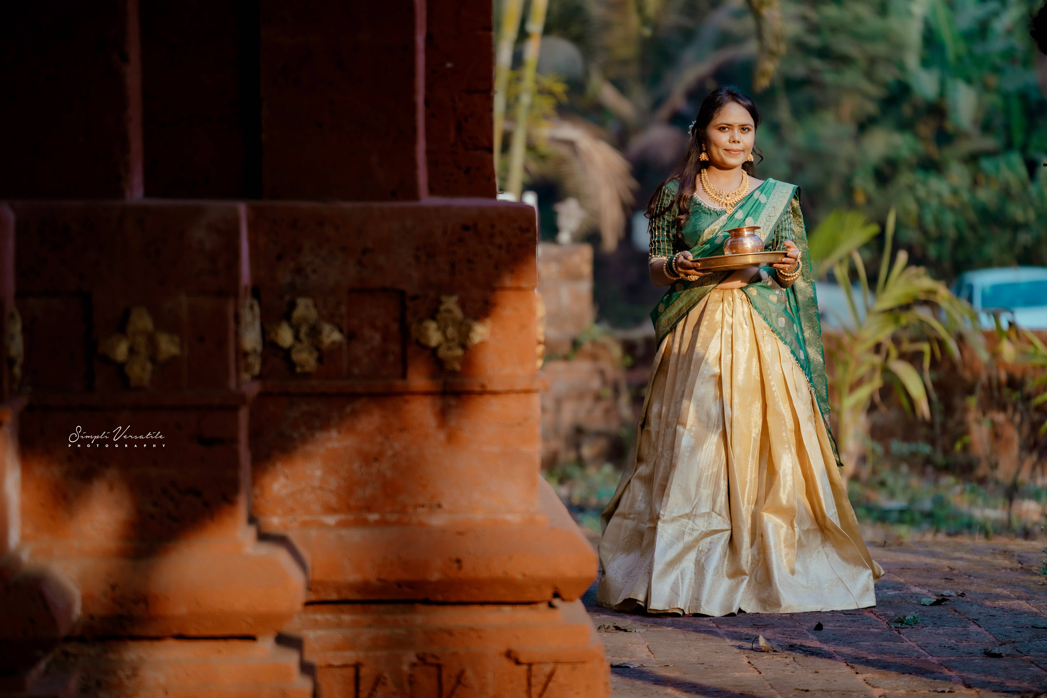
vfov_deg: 9.5
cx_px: 524
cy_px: 349
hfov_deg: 14.3
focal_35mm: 144
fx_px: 4188
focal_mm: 144
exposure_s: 1/400
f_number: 2.8
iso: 250
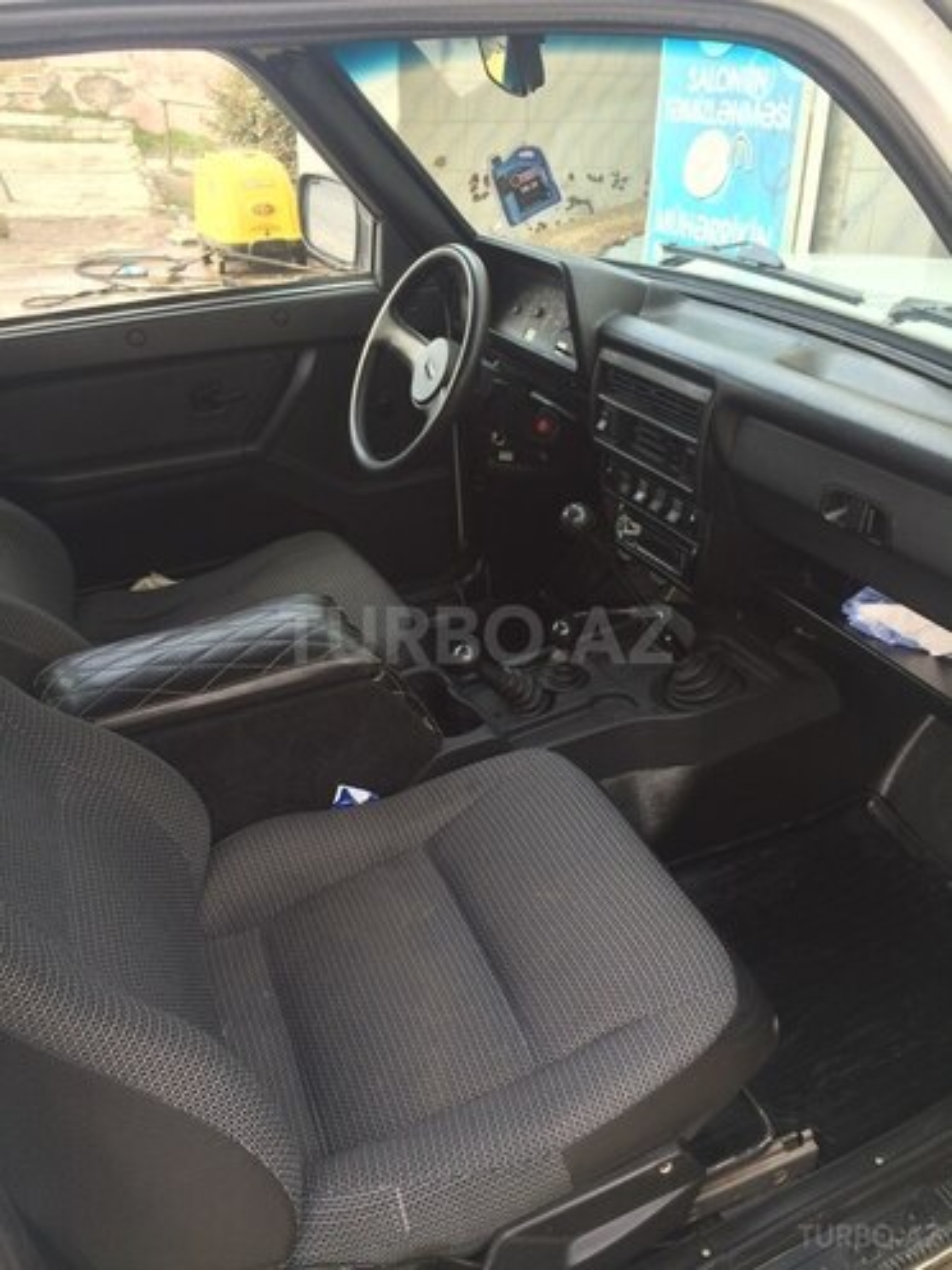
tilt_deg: -29.0
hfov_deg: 48.2
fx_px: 1063
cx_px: 476
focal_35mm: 29
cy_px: 635
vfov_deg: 61.7
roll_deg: -1.4
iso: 40
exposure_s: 1/100
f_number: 2.2
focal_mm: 4.15
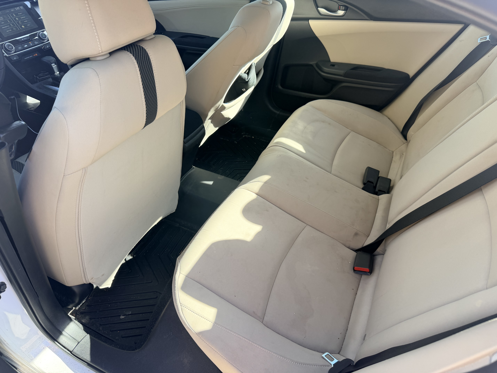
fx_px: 345
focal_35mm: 24
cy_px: 186
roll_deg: -2.6
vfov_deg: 56.8
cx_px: 248
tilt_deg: -40.8
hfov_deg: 71.6
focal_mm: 6.76
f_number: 1.78
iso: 100
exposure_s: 1/377
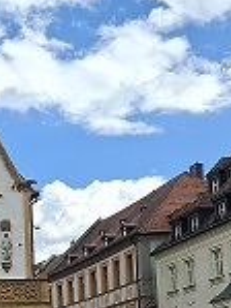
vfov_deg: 24.4
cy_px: 296
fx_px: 684
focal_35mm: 77
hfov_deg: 16.9
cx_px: -137
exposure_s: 1/1894
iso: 50
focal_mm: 5.54
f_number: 1.8
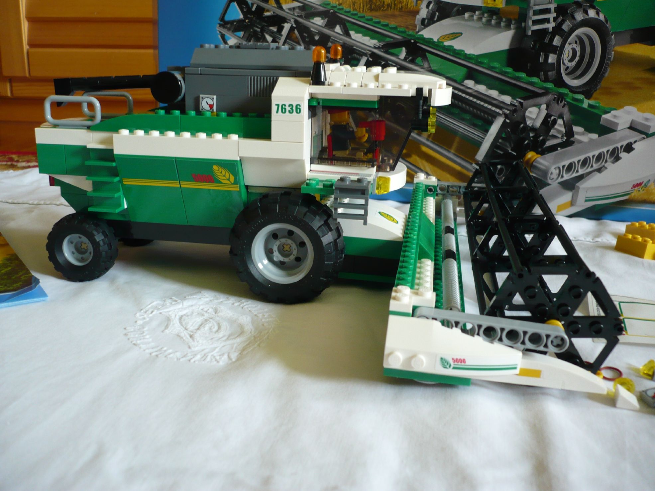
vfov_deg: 40.7
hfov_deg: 52.6
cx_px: 328
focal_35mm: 35
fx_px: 662
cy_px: 246
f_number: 2.8
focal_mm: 5.8
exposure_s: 1/30
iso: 125
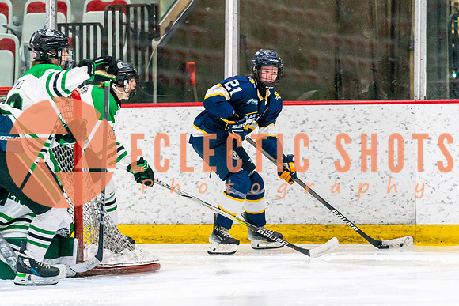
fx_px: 4452
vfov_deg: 3.9
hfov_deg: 5.9
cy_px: 204
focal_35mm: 349
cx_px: 227
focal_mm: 200
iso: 3200
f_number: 2.8
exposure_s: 1/1250
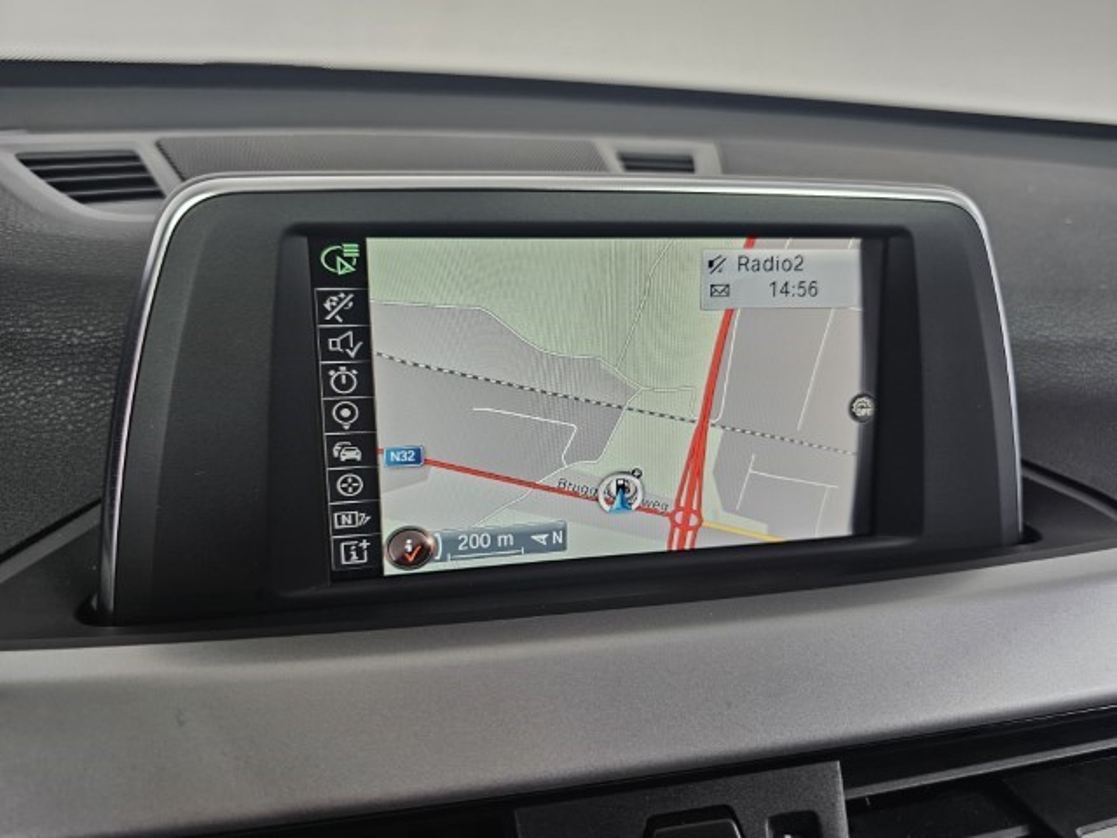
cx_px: 558
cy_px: 419
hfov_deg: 73.9
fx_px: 742
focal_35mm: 23
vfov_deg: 58.9
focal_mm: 6.3
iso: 100
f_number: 1.7
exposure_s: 1/53
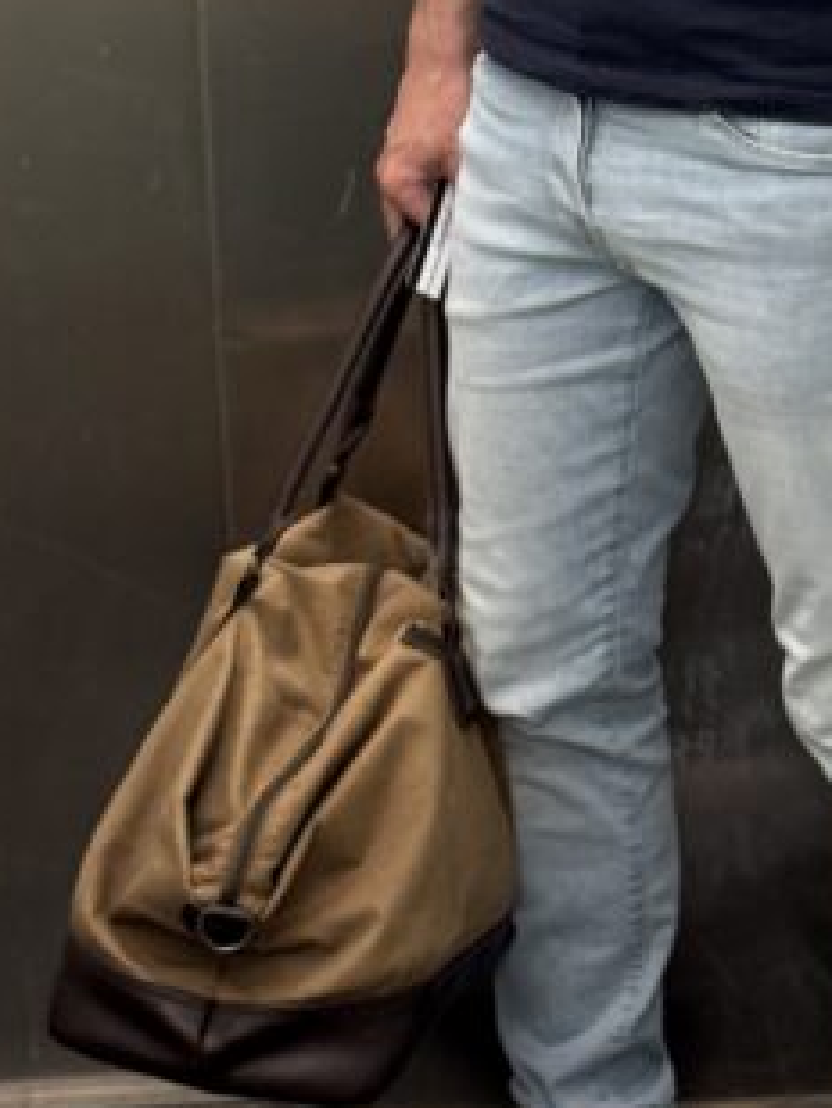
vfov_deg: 12.2
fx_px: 5092
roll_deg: +2.9
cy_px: -104
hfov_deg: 9.3
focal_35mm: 159
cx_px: 585
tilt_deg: -10.2
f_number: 1.78
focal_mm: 6.76
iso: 100
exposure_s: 1/68
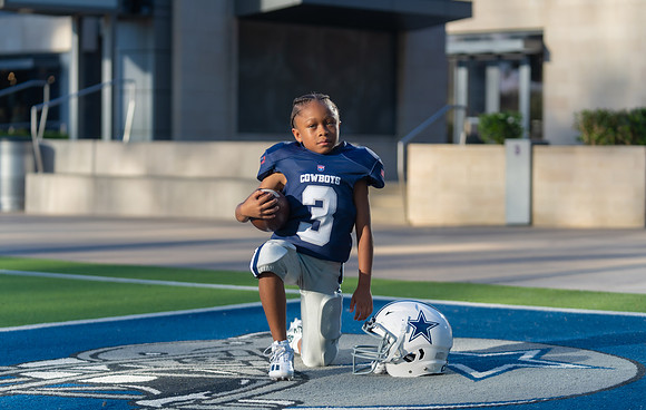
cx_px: 323
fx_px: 1621
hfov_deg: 22.5
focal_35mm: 92
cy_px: 205
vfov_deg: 14.4
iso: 100
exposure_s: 1/800
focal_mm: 87
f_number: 2.8
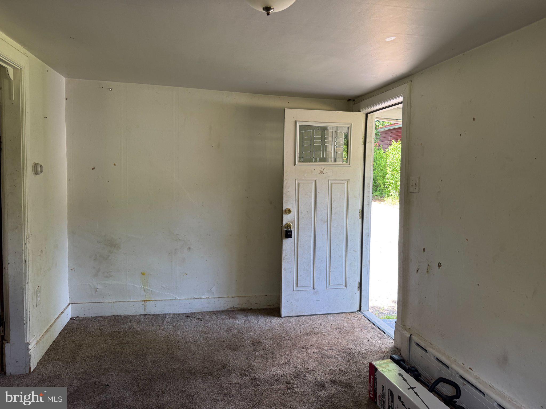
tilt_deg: -2.5
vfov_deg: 56.8
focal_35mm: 24
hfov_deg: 71.6
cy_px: 204
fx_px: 379
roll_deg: -2.8
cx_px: 273
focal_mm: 6.76
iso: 125
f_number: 1.78
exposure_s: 1/121
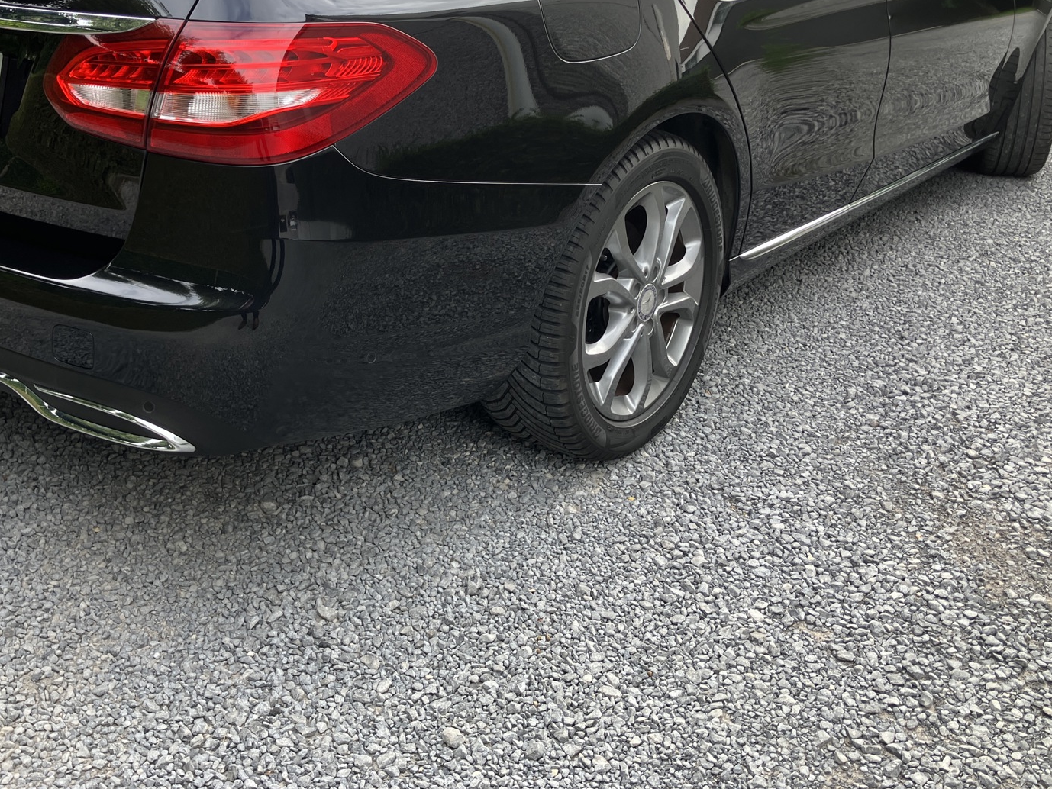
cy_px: 277
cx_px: 426
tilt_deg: -19.5
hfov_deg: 47.6
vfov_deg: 36.5
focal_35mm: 39
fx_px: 1185
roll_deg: -0.5
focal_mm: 3.99
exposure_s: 1/155
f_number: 1.8
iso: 25
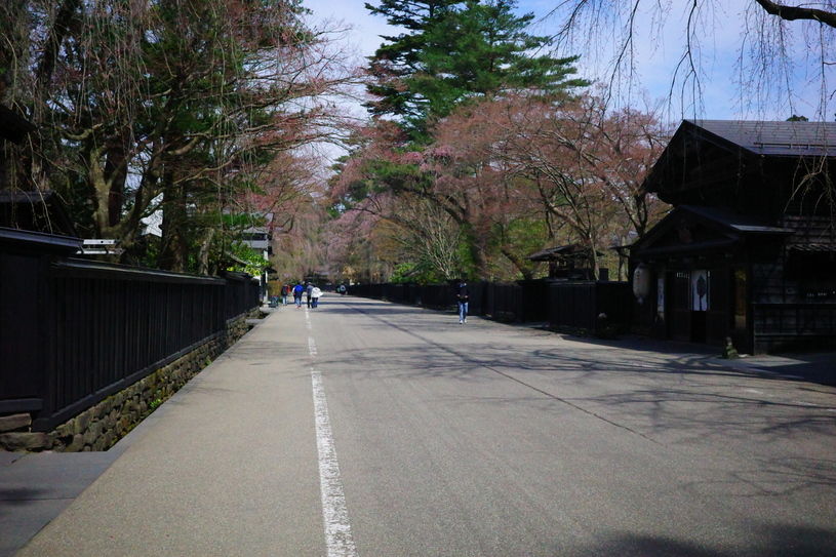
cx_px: 418
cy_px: 278
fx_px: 929
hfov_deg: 48.5
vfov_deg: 33.4
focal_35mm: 40
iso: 5000
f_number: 7.1
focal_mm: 26
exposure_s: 1/3200
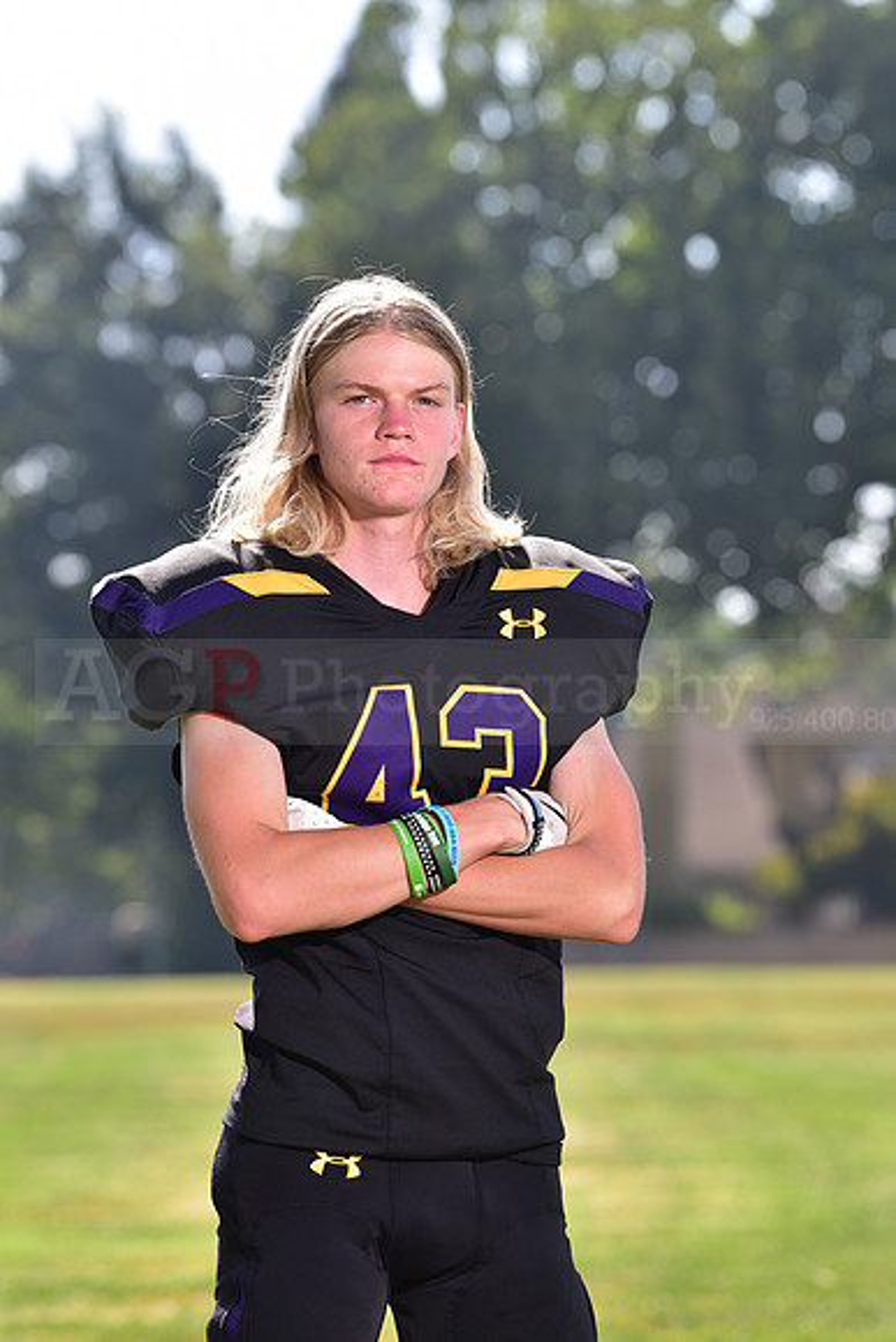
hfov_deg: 8.1
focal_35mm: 170
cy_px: 671
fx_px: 6342
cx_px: 448
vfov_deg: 12.1
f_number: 5.6
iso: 100
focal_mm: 170
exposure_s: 1/250
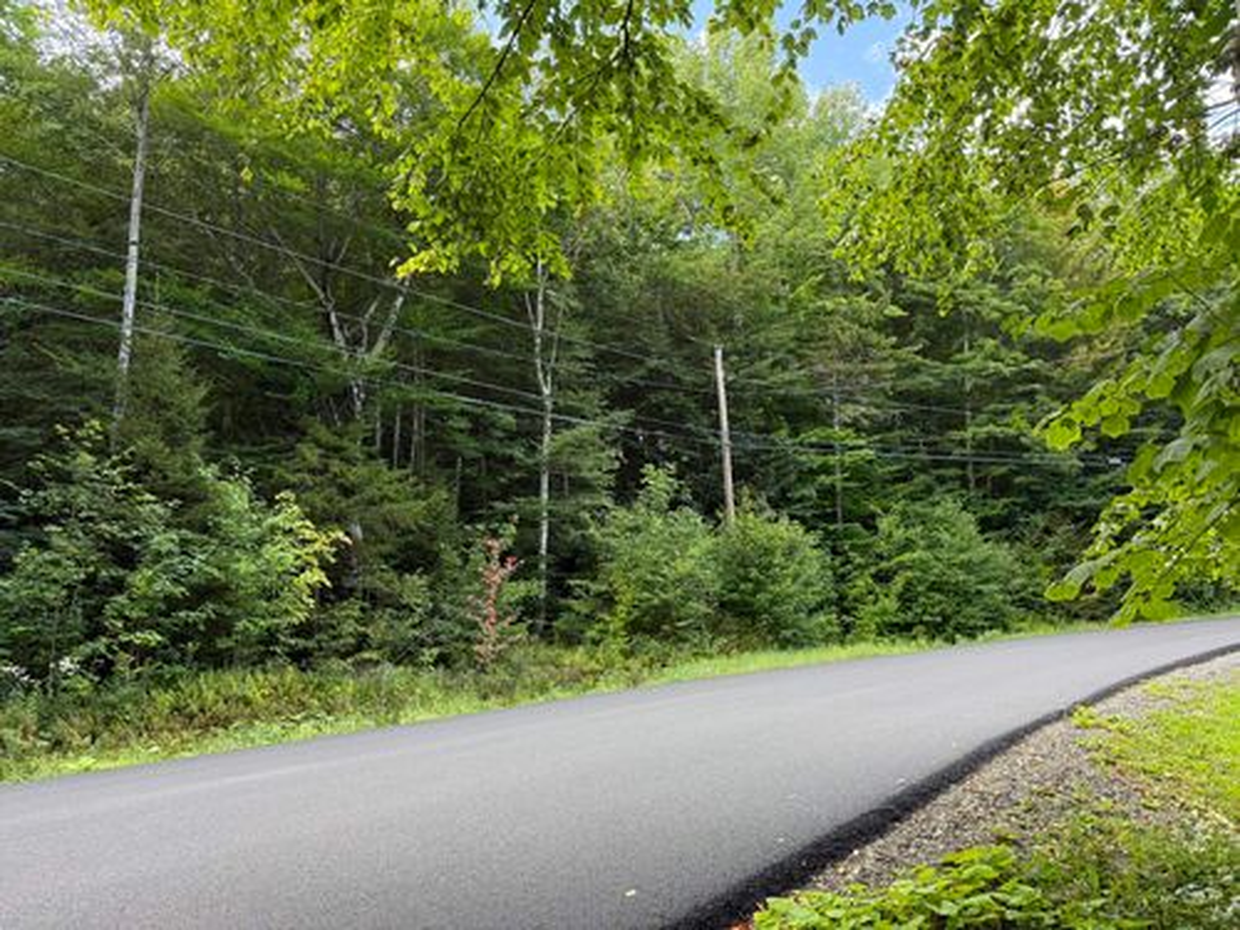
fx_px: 860
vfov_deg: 56.8
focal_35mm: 24
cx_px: 620
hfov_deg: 71.6
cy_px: 465
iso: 125
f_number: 1.78
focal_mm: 6.76
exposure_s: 1/222
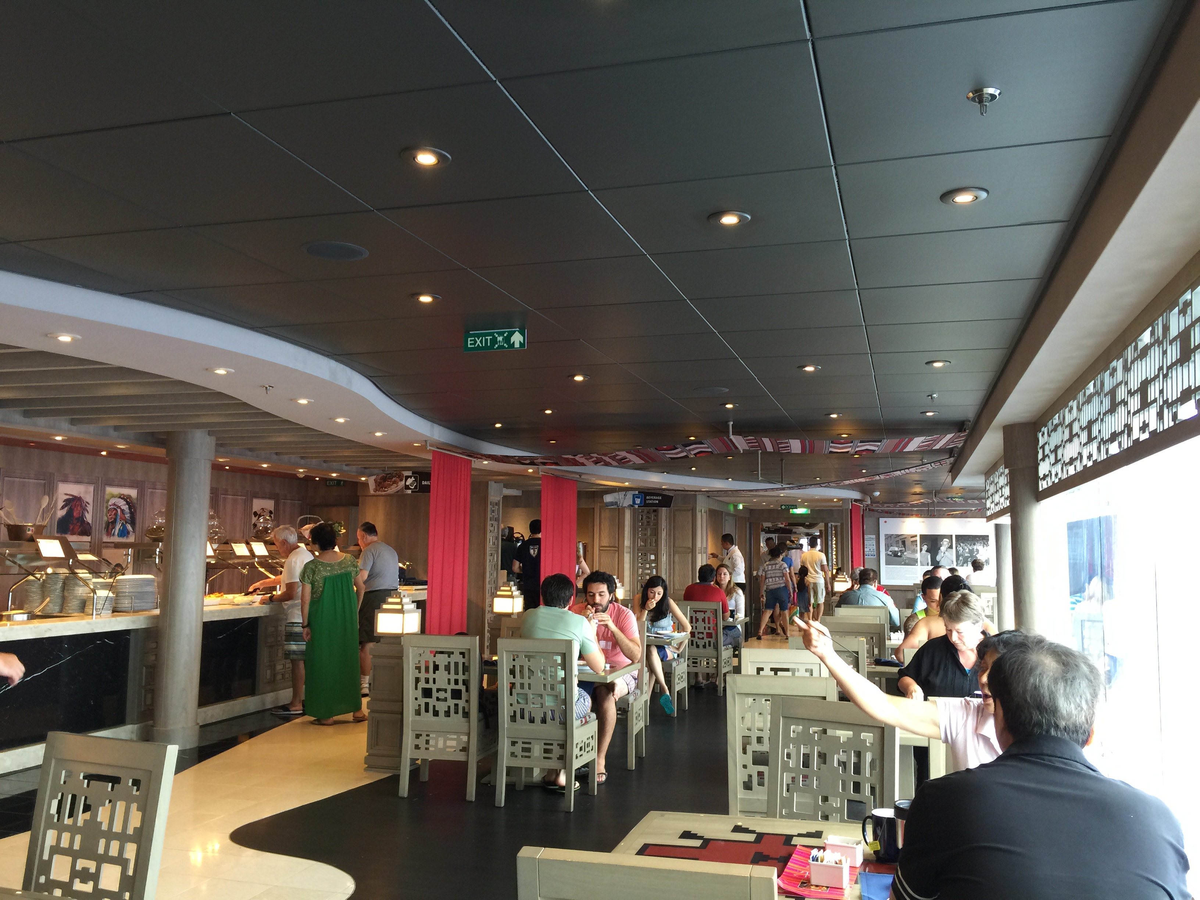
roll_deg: -2.2
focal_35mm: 29
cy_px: 450
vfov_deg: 48.2
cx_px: 600
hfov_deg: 61.7
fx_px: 1005
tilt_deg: +7.2
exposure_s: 1/15
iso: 32
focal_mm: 4.15
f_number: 2.2
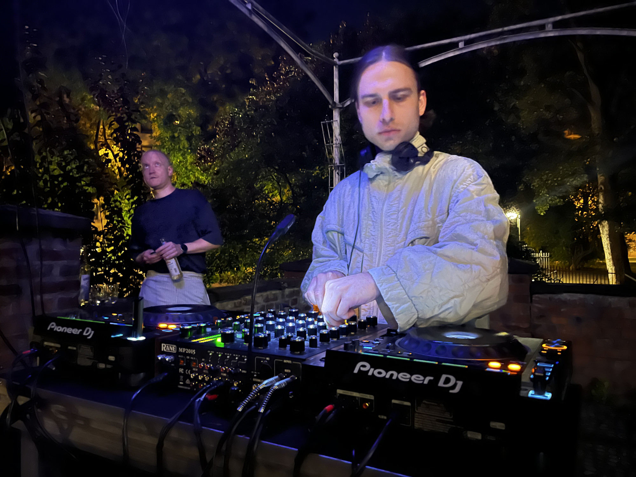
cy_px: 238
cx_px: 318
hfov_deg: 67.3
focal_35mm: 26
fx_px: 478
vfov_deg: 53.1
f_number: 1.6
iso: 2500
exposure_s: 1/9
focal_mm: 5.1
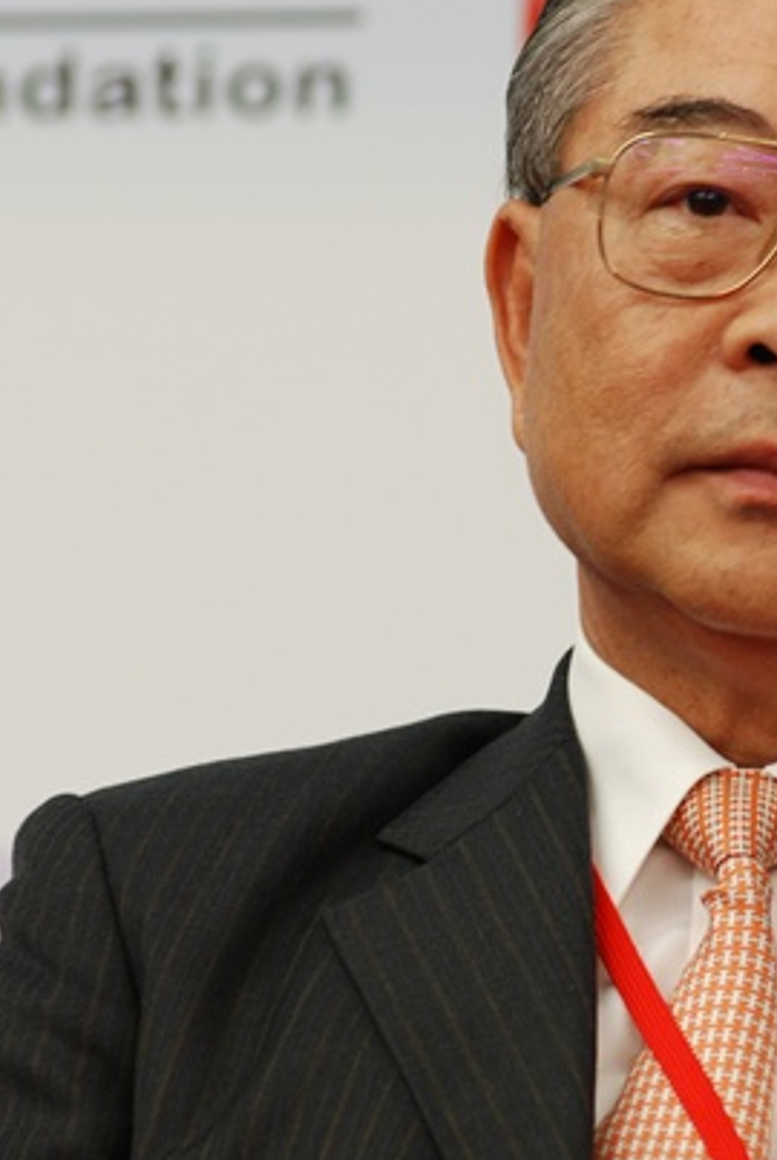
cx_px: 636
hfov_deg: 2.7
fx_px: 16683
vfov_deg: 4.0
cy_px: 633
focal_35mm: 517
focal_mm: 155
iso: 400
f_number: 4
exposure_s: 1/30
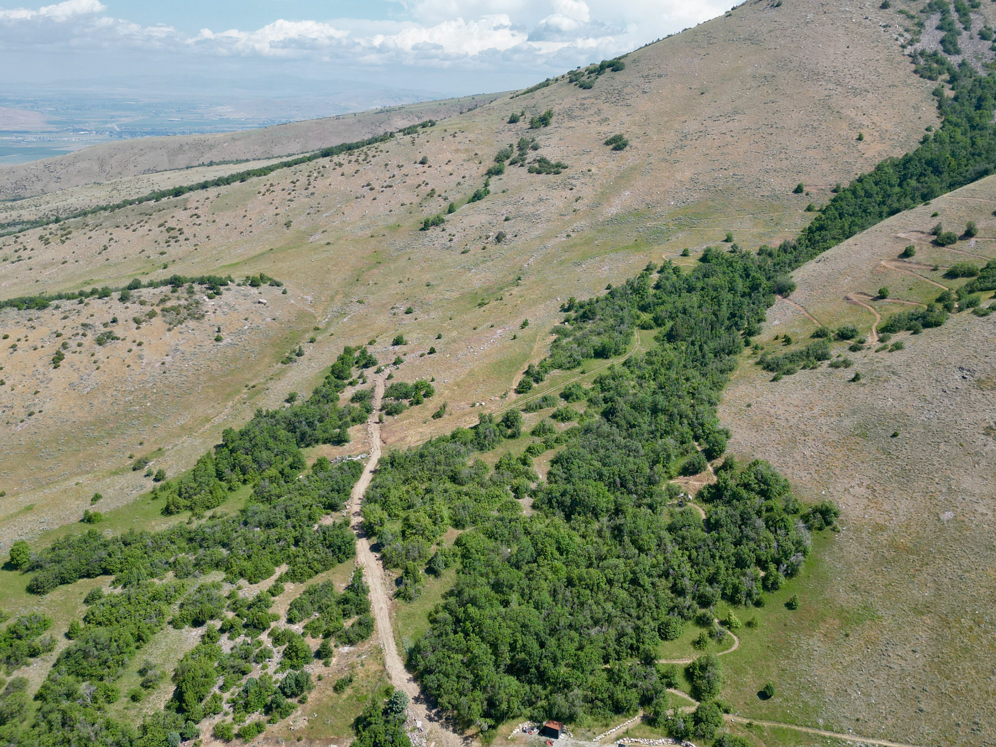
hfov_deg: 59.8
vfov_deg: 46.7
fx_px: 863
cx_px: 559
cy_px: 322
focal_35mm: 30
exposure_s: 1/2000
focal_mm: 6.72
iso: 100
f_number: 1.7
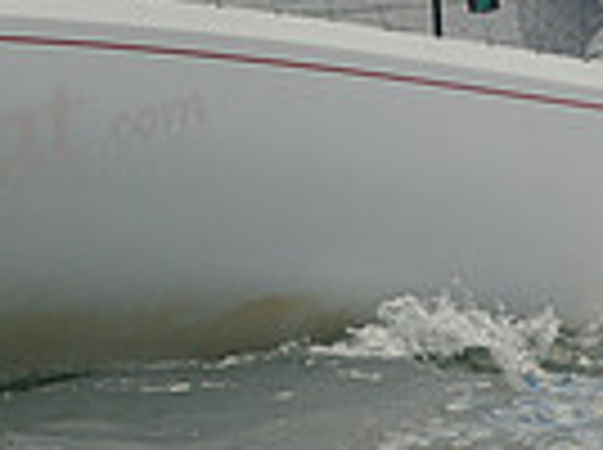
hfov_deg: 6.6
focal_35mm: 292
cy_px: 2
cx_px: -657
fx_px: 5077
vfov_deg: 5.1
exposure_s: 1/1000
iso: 400
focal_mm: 70
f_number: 5.6
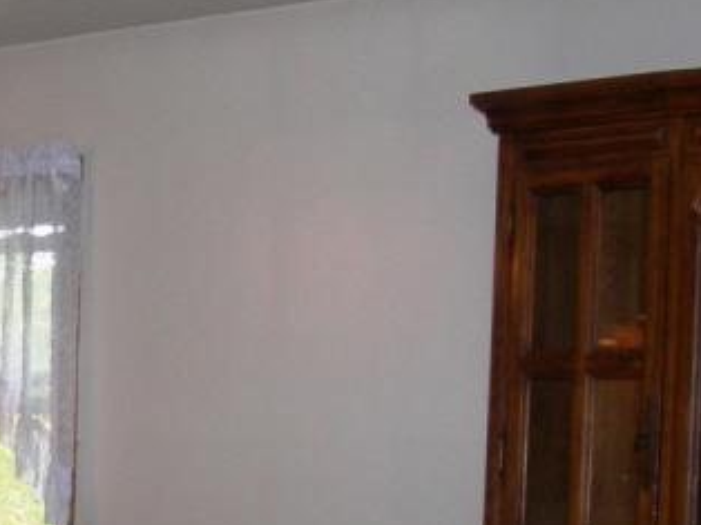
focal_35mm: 124
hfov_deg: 15.6
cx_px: -9
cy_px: 628
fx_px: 2509
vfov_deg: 11.7
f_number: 2.8
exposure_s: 1/60.1
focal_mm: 7.8
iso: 86
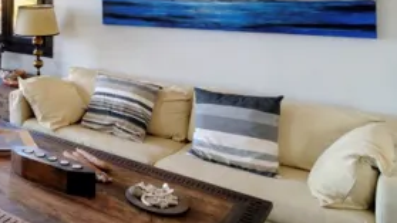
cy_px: -17
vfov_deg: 29.1
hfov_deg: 44.0
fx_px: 391
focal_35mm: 37
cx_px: -18
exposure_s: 1/2
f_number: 16
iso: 200
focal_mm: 11
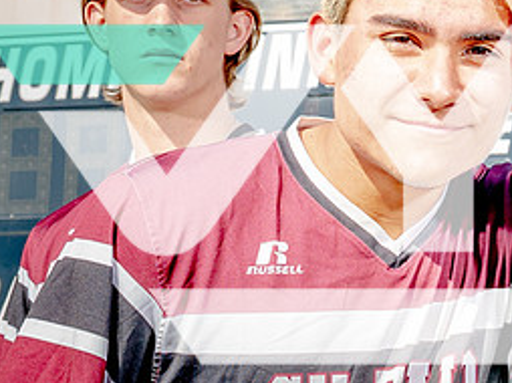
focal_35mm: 165
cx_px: 431
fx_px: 2438
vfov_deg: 8.9
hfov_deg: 11.9
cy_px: 361
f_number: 11
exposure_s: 1/125
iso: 200
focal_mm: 46
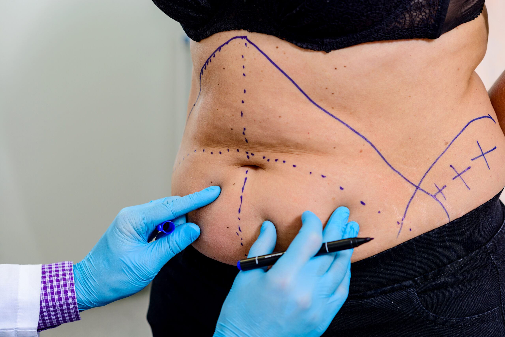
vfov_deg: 16.1
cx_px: 252
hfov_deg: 23.9
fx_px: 1192
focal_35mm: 85
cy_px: 168
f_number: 6.3
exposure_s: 1/125
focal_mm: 85
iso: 200
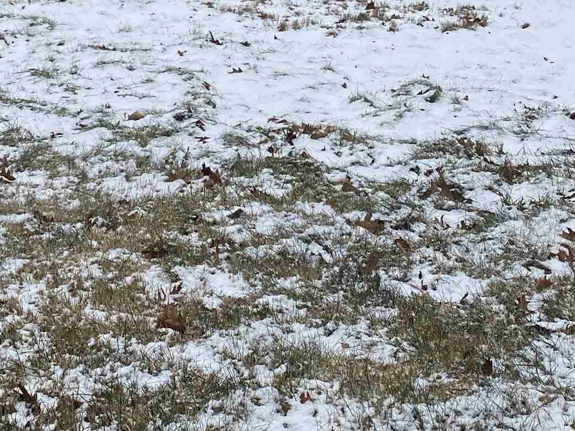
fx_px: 1279
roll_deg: +0.3
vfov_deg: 17.5
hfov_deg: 25.3
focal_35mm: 77
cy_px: -181
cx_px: 247
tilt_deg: -0.7
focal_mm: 4.25
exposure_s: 1/1330
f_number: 1.8
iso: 32
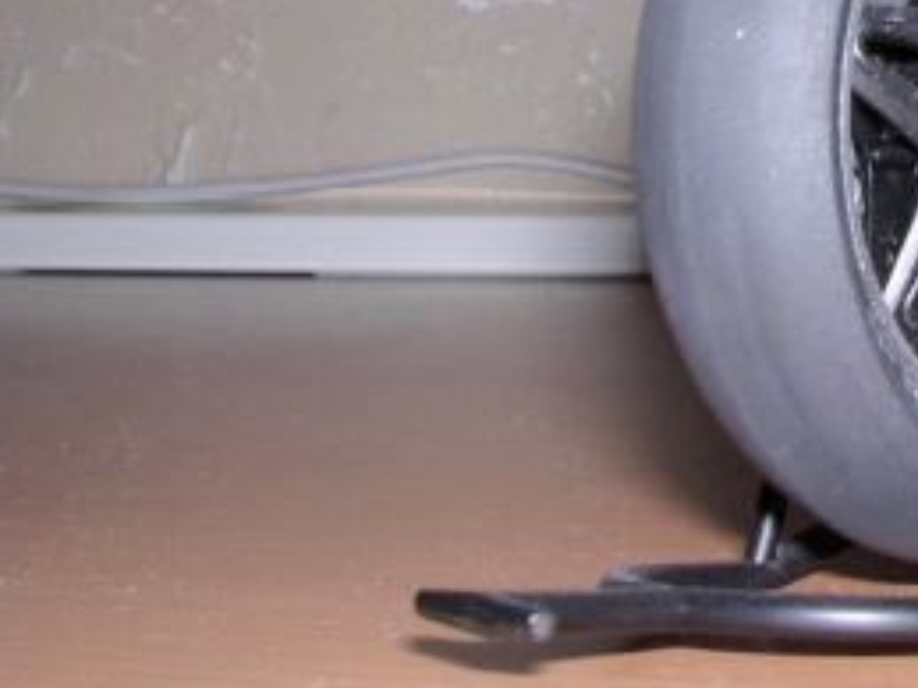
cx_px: 1106
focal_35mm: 94
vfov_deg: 15.4
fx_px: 2492
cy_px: -39
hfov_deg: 19.6
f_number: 5.6
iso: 100
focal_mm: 5.8
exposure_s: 1/60.1
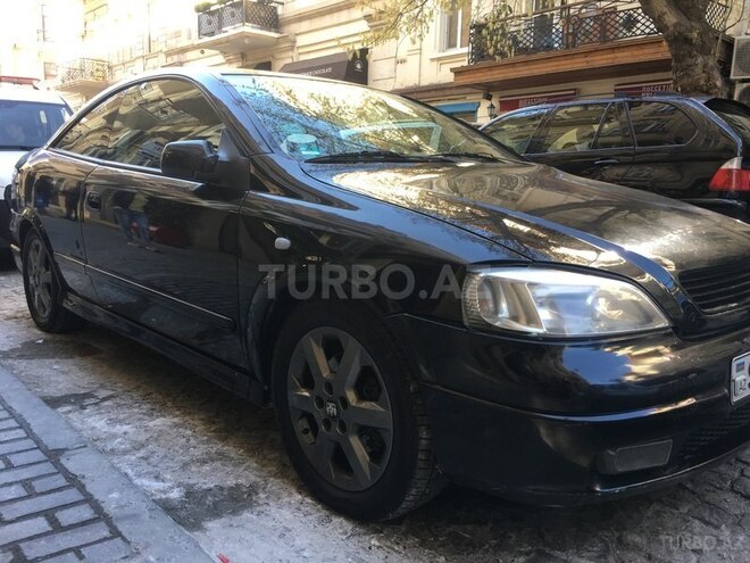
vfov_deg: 48.2
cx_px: 375
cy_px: 282
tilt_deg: -6.0
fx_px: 628
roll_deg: -0.5
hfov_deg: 61.7
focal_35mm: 29
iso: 40
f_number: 2.2
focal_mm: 4.15
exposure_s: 1/100
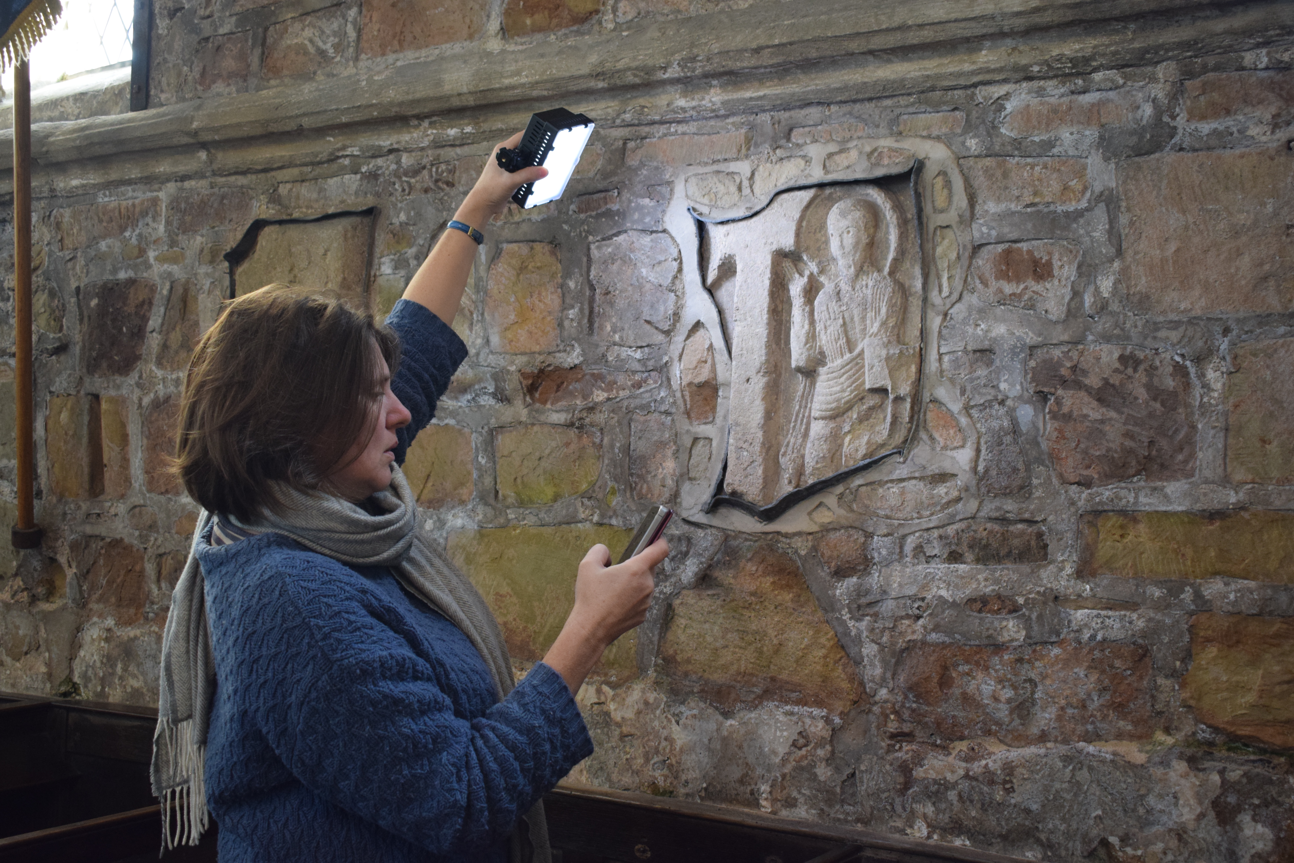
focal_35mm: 42
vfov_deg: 31.9
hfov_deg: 46.4
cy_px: 432
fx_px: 1510
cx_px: 647
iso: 1400
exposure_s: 1/60
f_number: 4.2
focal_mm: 28
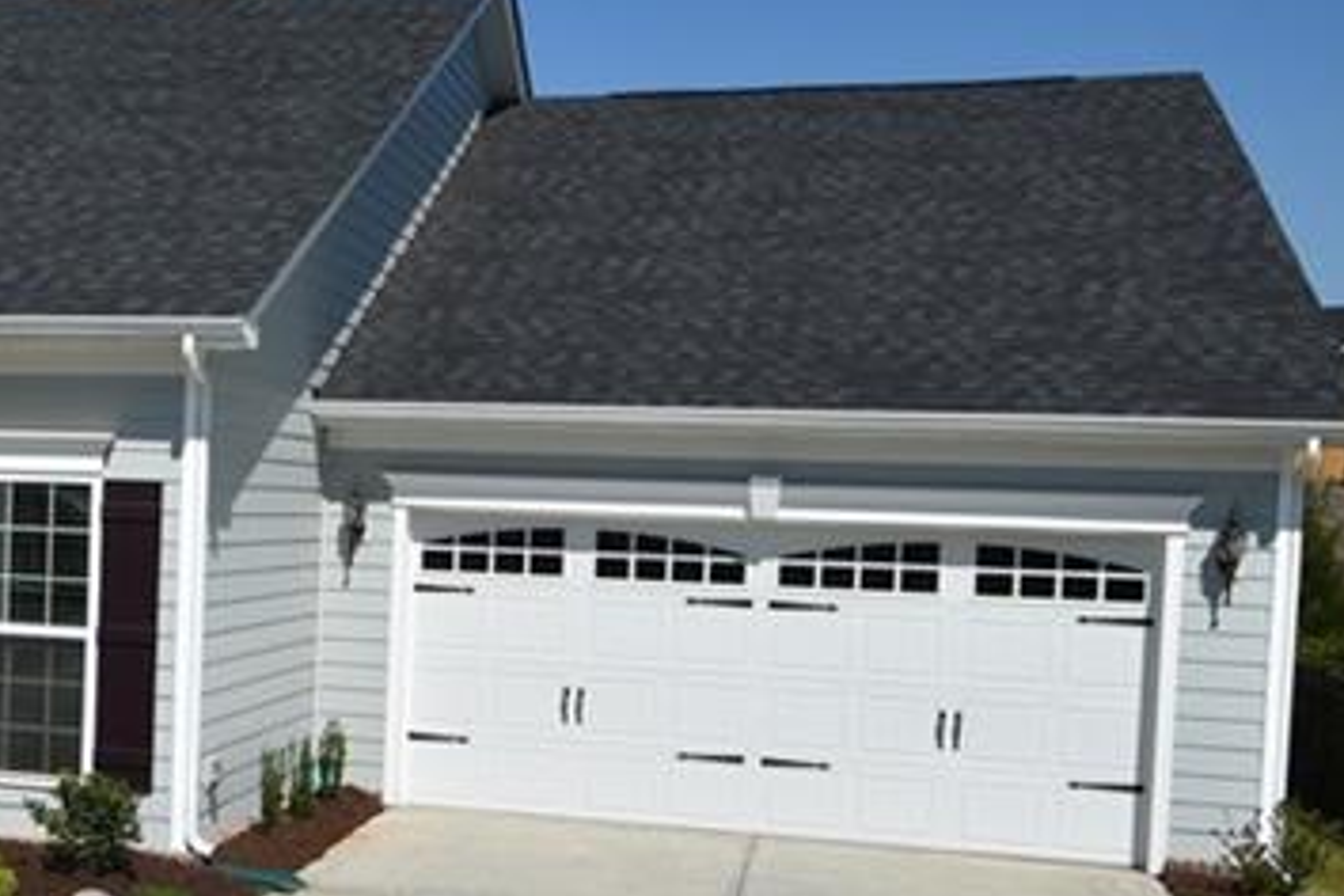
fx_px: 1941
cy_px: 585
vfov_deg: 25.9
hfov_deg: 35.7
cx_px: 110
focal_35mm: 52
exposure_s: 1/500
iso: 100
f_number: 10
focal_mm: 12
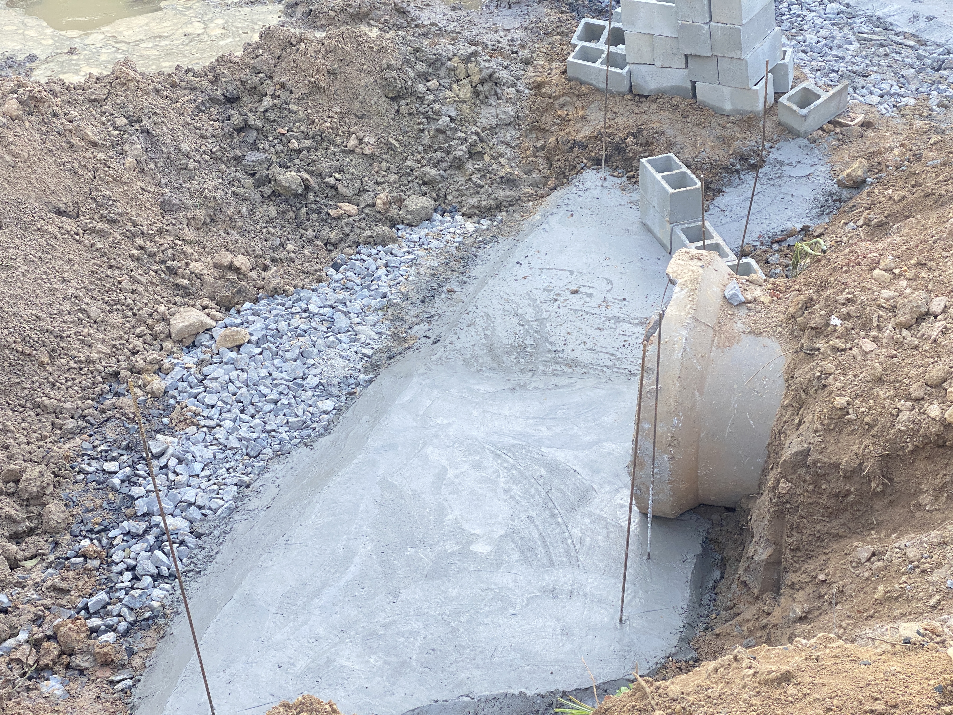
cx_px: 476
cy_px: 358
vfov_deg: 28.0
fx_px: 1432
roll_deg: +2.0
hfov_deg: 36.8
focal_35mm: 52
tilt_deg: -35.4
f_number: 2
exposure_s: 1/121
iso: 80
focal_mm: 6
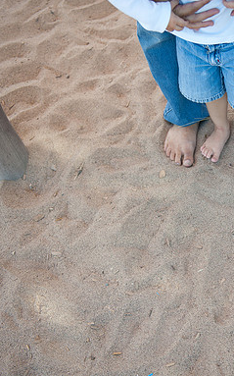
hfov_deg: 23.1
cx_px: 228
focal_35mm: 54
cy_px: 188
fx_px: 552
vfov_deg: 37.5
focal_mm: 35
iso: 200
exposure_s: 1/500
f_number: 2.8
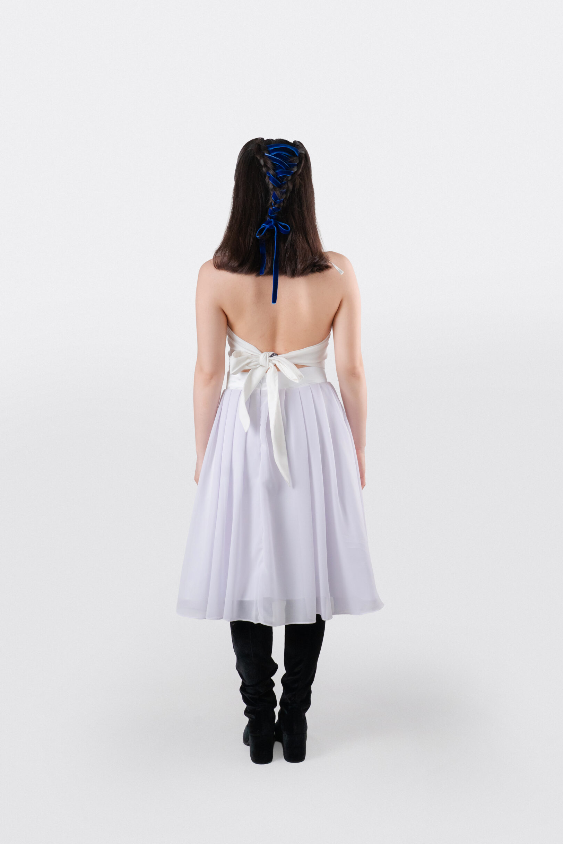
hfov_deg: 32.6
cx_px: 269
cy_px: 404
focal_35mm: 41
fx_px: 961
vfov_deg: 47.4
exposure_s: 1/125
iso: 1600
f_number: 8
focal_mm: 39
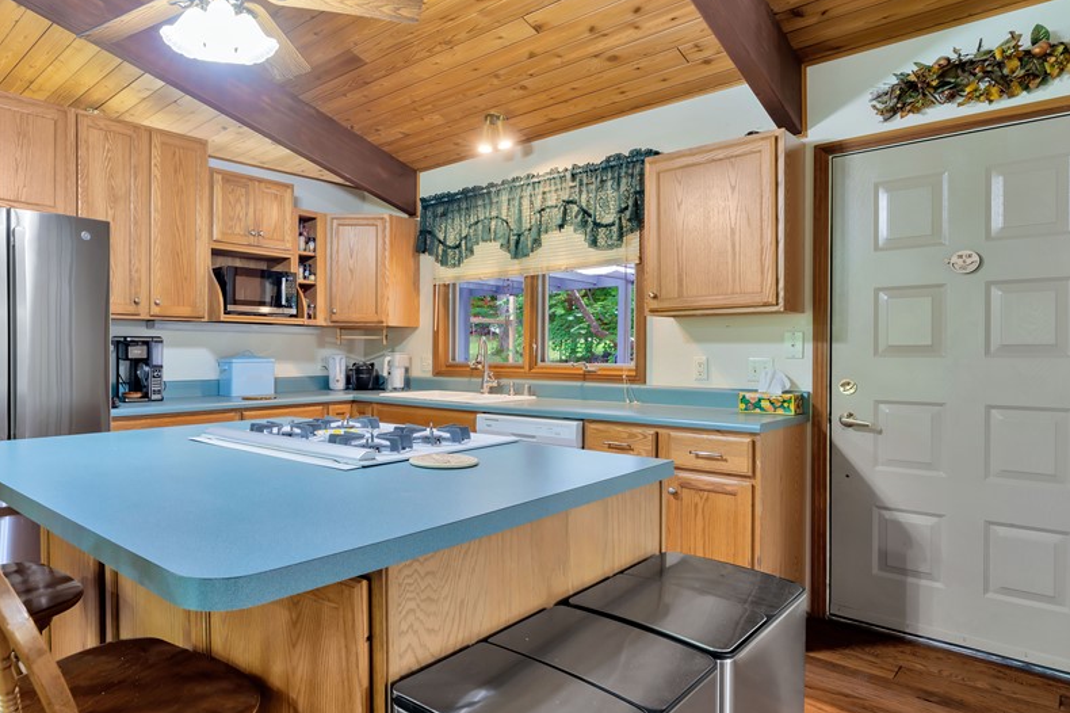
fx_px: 654
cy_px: 361
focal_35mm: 22
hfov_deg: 77.2
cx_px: 400
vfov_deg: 57.2
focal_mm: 16
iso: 80
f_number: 8
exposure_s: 1.3
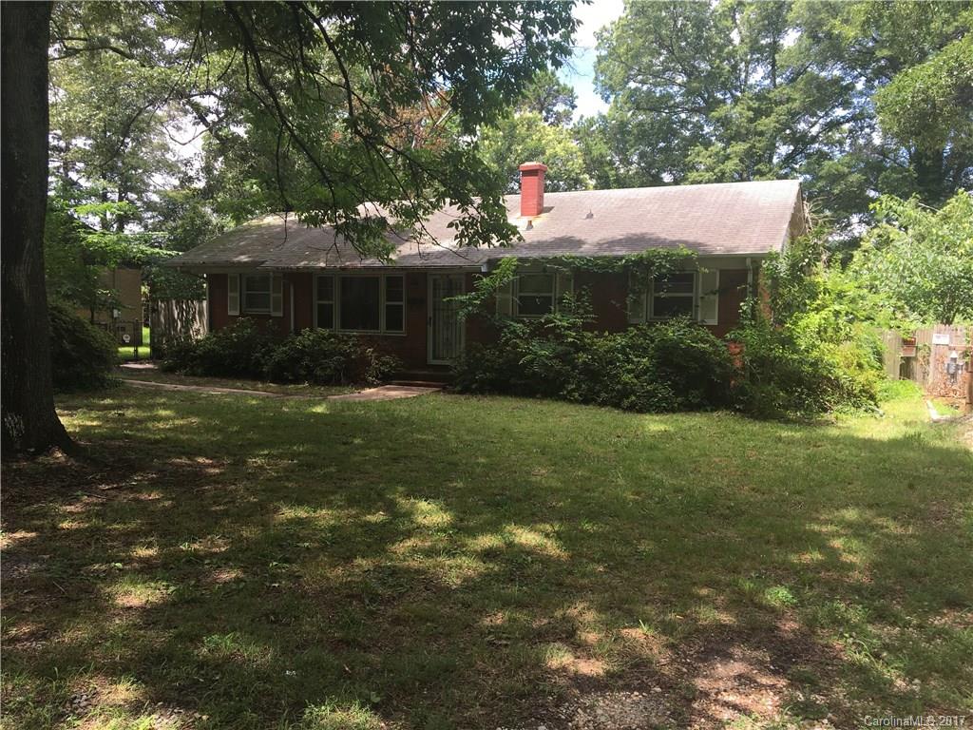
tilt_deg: -4.1
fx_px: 815
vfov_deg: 48.2
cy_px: 365
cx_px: 486
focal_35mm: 29
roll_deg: -0.5
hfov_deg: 61.7
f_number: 2.2
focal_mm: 4.15
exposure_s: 1/342
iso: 25
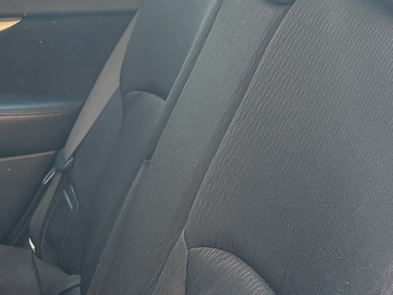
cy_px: 380
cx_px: 0
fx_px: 1113
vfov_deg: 14.5
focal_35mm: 98
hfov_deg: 19.4
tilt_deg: -24.7
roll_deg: -4.4
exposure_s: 1/98
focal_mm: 5.96
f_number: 1.6
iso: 125
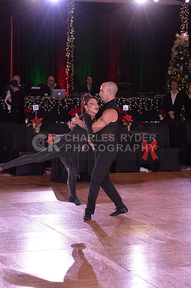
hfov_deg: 12.4
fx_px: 878
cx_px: 96
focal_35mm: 110
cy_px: 144
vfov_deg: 18.6
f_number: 7.1
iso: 2000
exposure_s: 1/250
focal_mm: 110
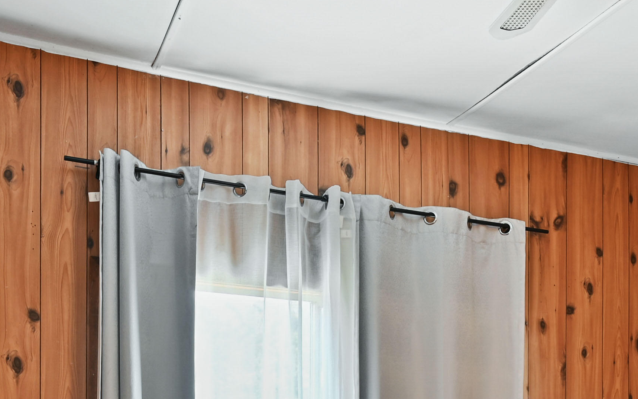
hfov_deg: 39.9
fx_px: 869
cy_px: 525
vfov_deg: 22.9
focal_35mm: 50
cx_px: 420
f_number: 4
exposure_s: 1/1.25
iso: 100
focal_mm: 14
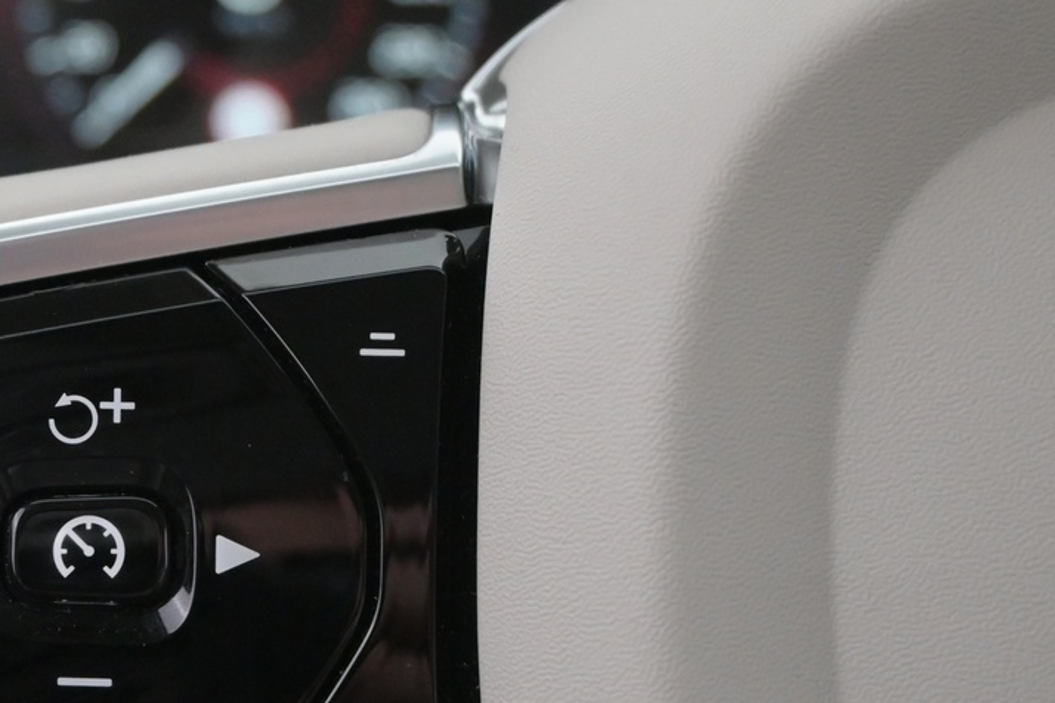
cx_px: 64
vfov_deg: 14.5
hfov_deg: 21.2
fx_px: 2742
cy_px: 572
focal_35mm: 94
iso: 2800
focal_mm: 27.5
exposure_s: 1/40
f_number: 4.5
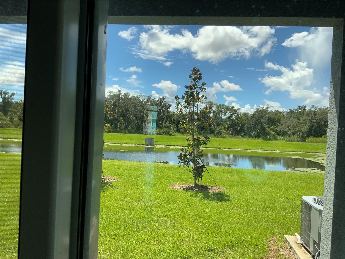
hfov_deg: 61.7
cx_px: 172
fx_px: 289
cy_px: 130
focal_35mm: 29
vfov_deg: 48.2
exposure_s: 1/1144
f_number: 1.8
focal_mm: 3
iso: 16
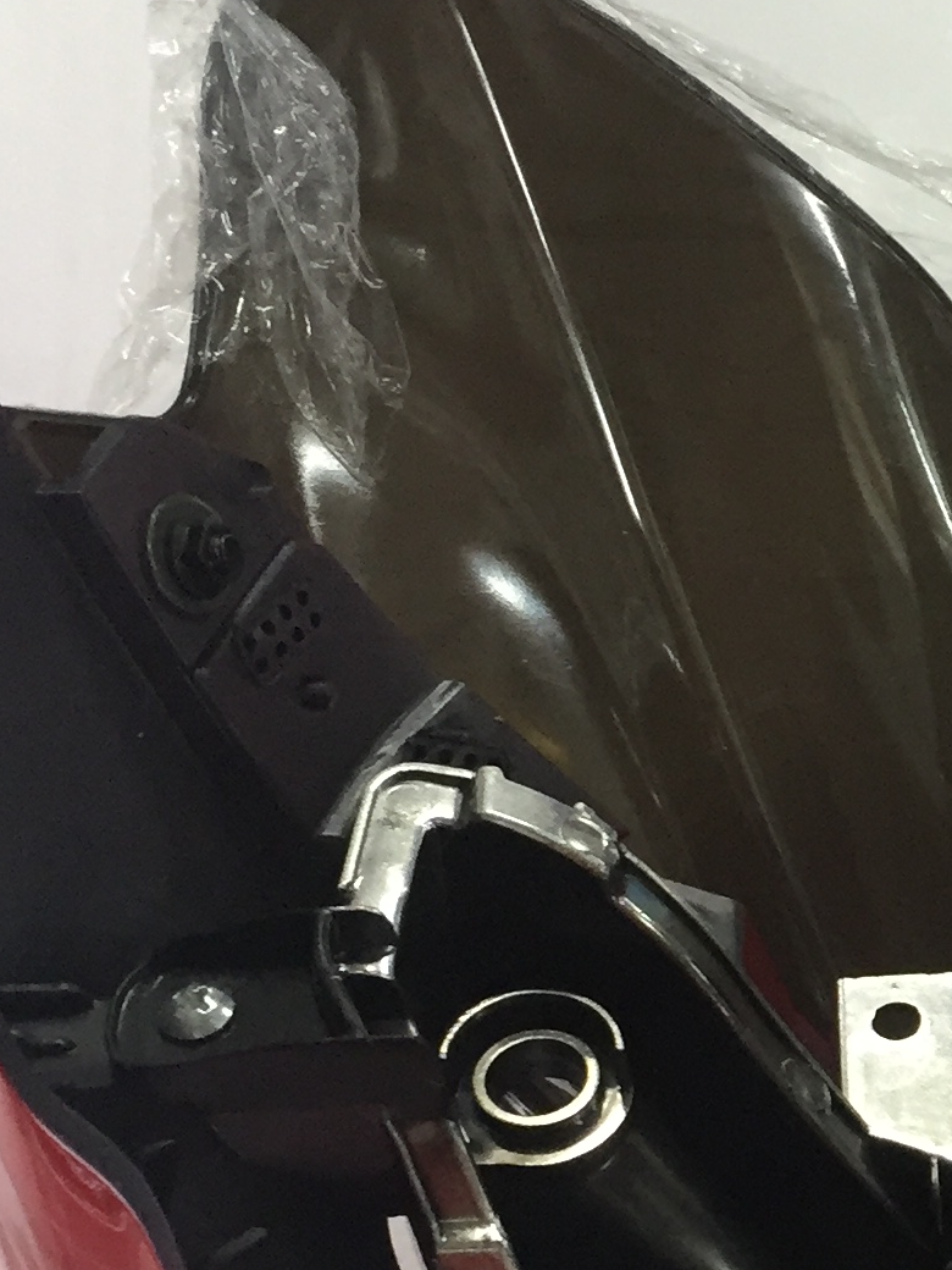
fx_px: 3337
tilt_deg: -64.5
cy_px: 960
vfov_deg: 21.3
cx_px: 1322
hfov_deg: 15.3
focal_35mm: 91
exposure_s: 1/33
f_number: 2.2
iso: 125
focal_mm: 4.15
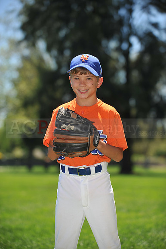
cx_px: 83
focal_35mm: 112
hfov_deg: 12.2
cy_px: 124
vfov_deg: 18.3
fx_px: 776
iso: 200
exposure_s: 1/1600
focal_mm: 112
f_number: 4
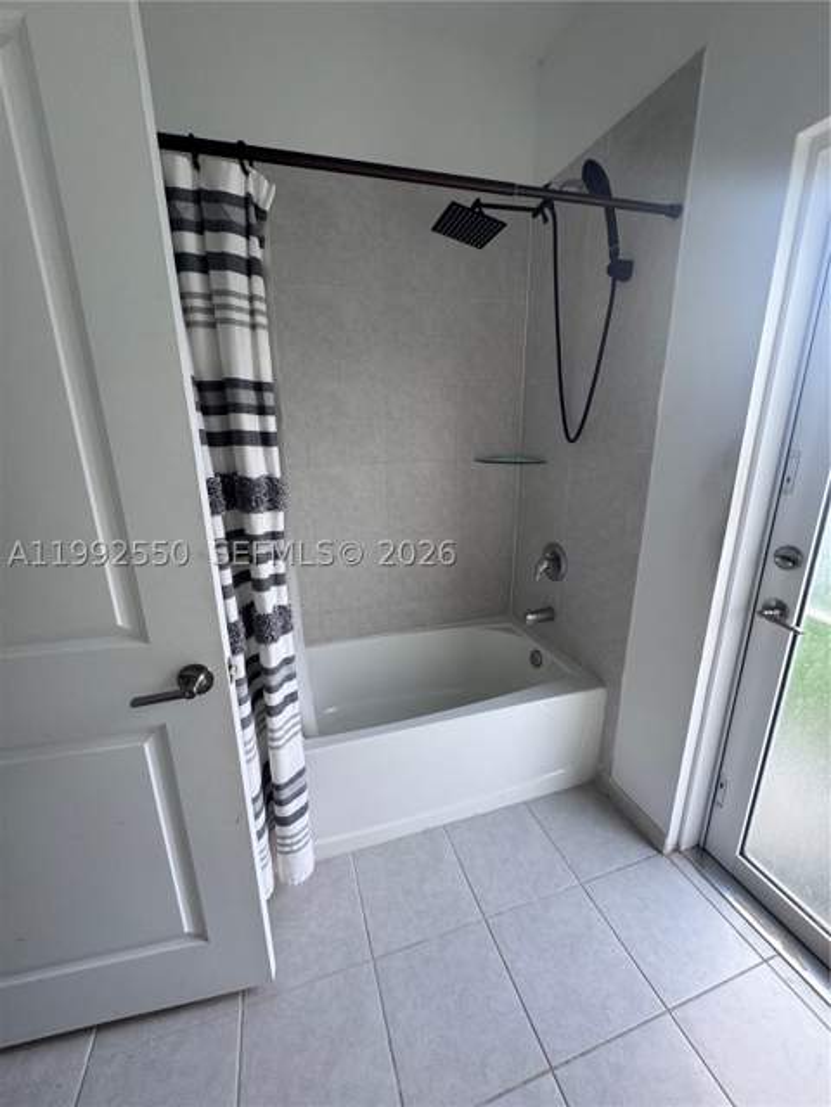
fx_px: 448
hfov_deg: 85.7
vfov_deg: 102.1
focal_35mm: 14
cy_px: 554
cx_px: 416
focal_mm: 2.22
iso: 125
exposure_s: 1/99
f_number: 2.2
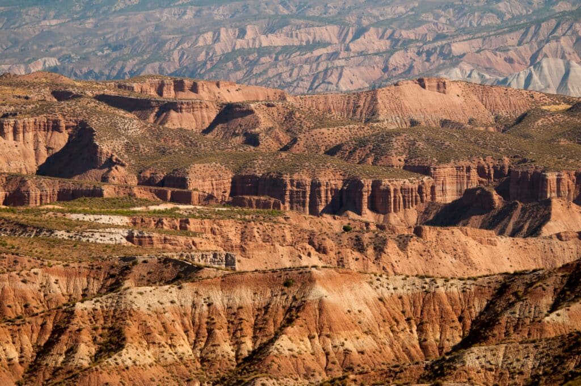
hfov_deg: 9.2
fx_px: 3627
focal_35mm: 225
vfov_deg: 6.1
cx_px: 290
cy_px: 193
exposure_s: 1/4000
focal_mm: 150
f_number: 5
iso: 500
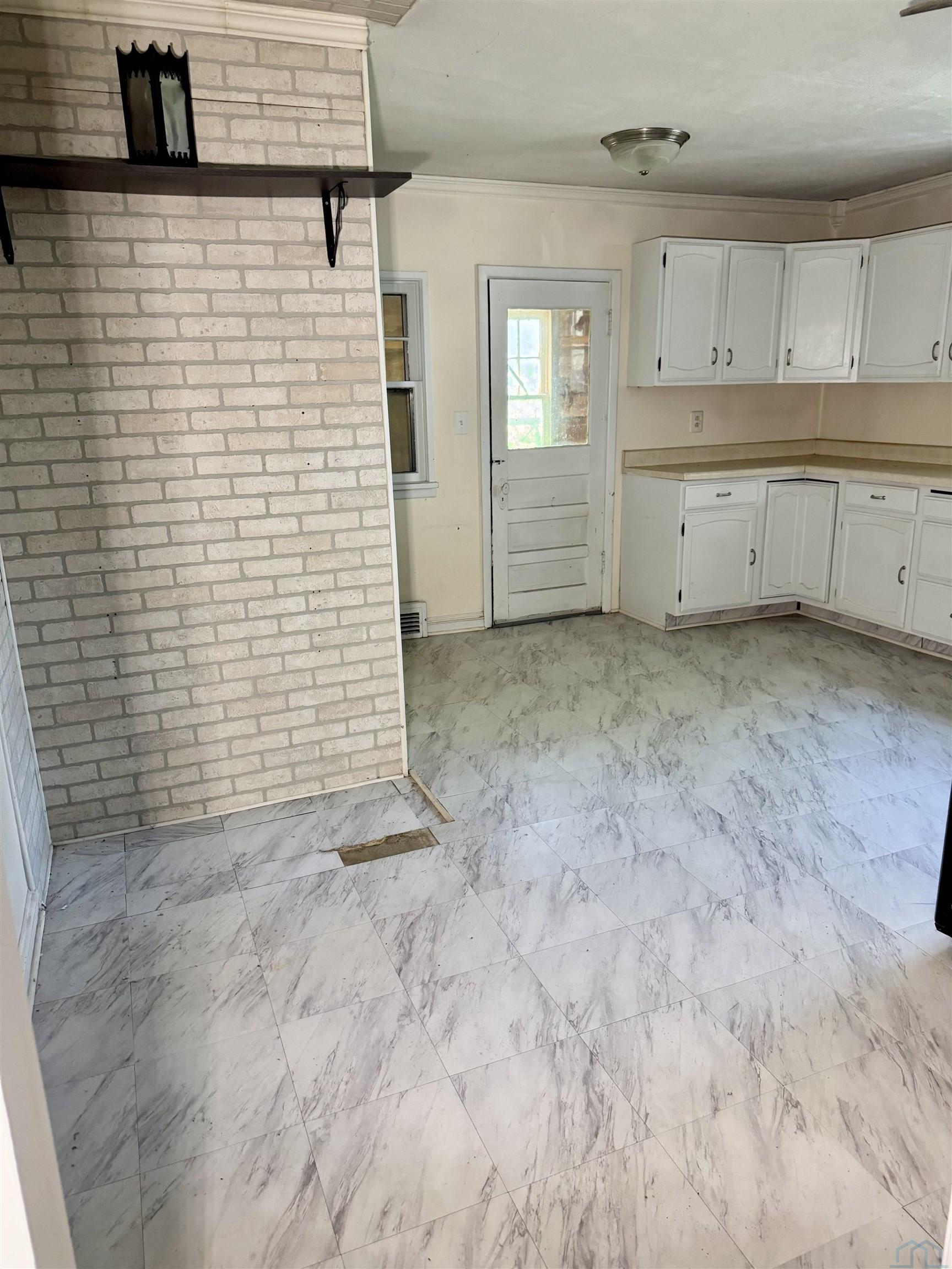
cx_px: 476
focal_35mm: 24
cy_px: 634
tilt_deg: -15.4
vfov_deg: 71.6
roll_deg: +1.6
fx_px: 880
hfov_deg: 56.8
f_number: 1.78
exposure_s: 1/60
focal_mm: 6.76
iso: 400
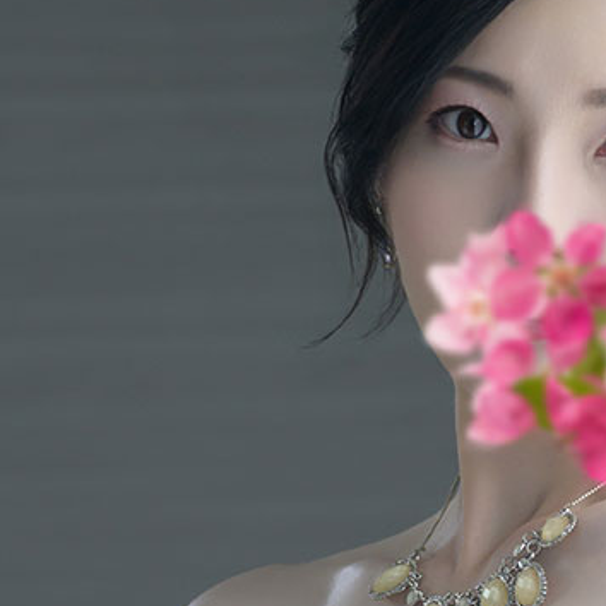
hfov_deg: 5.6
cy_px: 632
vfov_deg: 5.6
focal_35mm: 313
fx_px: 6199
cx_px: 482
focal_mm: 68
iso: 400
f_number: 2.8
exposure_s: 1/160
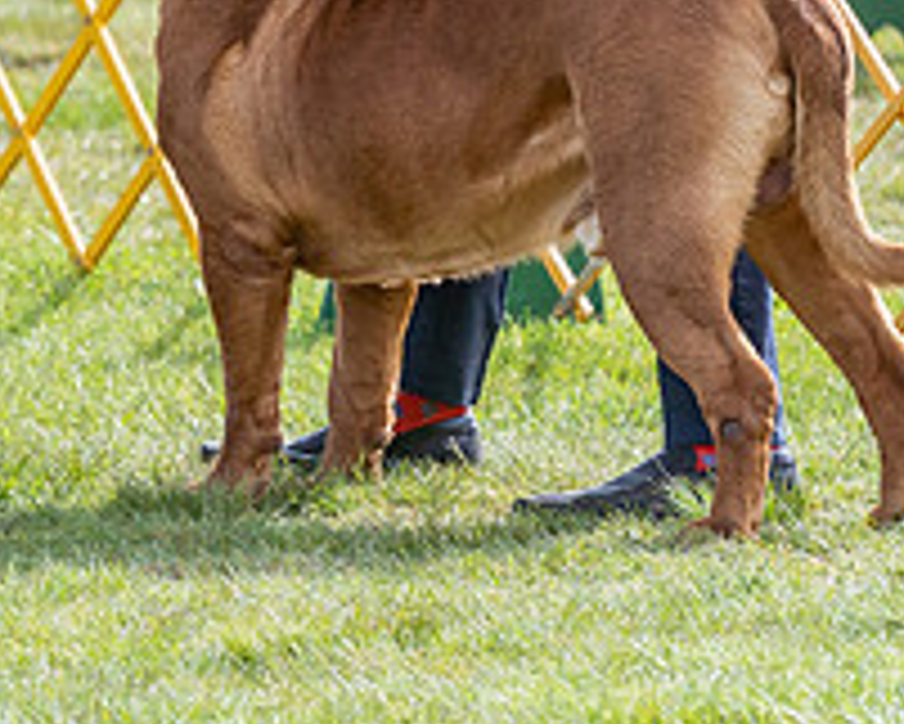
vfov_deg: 2.6
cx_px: 172
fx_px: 15713
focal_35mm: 587
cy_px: -247
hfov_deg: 3.3
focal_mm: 186
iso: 400
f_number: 5.6
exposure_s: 1/1250
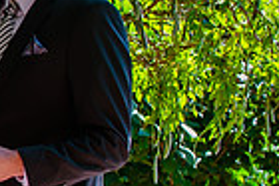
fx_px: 3747
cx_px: -211
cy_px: 75
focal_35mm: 484
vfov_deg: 2.8
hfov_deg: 4.2
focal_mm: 90
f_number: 4
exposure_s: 1/400
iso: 200
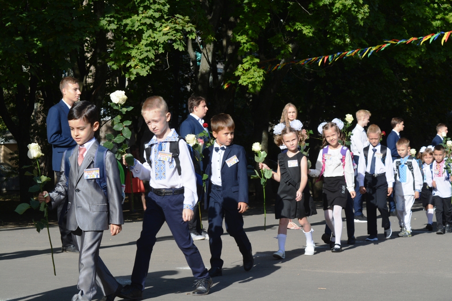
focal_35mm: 82
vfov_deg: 16.6
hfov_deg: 24.6
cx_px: 226
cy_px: 150
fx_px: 1036
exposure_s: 1/320
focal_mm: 55
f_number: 9
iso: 100
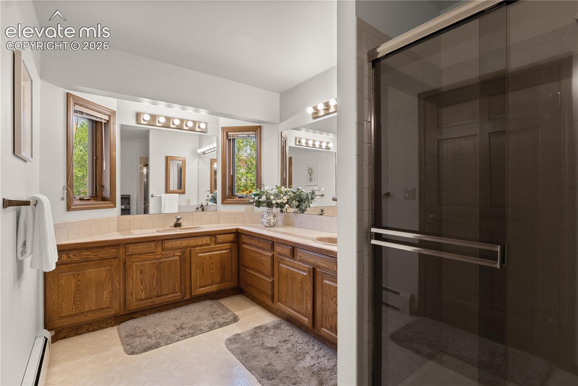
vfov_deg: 71.1
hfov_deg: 94.0
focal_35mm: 17
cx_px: 289
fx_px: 270
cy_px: 193
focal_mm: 11.2
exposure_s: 1/13
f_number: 8
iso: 400
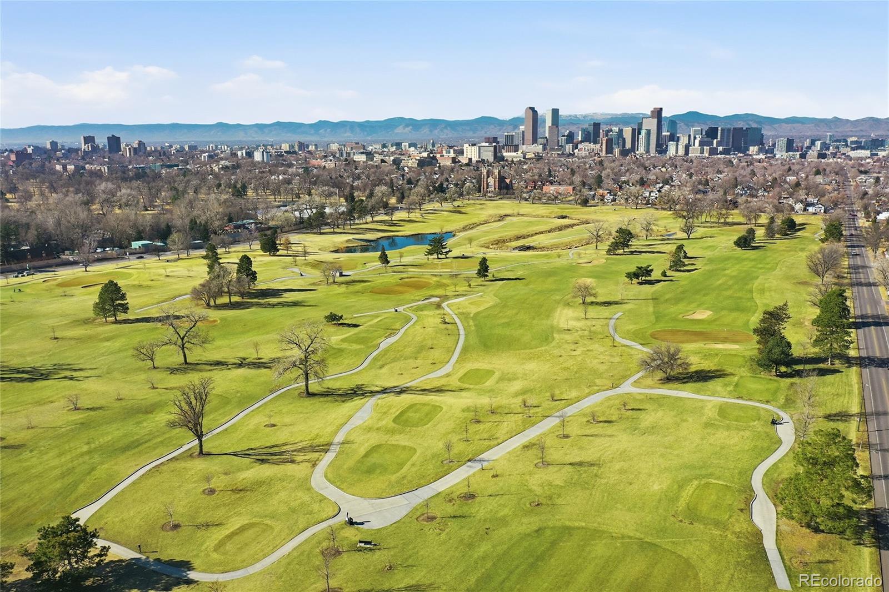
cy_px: 296
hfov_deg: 65.5
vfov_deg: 46.4
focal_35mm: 28
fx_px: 691
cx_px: 444
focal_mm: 10.3
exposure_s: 1/400
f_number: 5.6
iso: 100
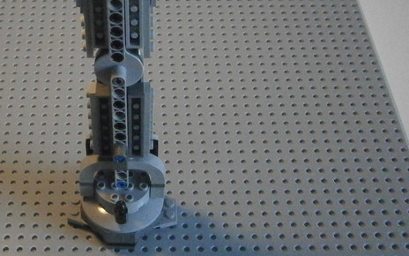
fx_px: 825
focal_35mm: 74
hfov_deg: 27.6
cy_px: 52
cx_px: 115
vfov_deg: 17.5
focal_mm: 6.4
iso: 800
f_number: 3.1
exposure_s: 1/125
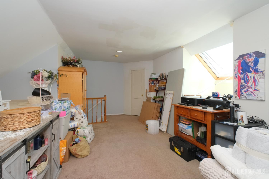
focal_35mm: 15
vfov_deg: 77.3
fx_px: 112
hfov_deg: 100.4
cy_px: 90
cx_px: 134
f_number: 7.1
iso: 1600
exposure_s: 1/60
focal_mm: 10
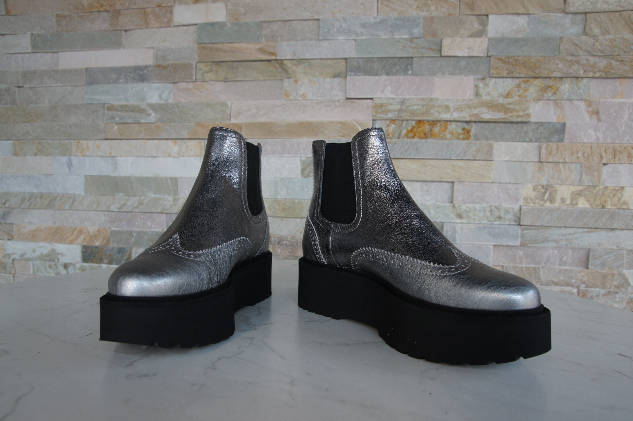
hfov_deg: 70.5
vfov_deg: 50.4
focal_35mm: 26
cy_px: 210
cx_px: 316
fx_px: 448
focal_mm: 17
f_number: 5.6
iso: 200
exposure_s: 1/60
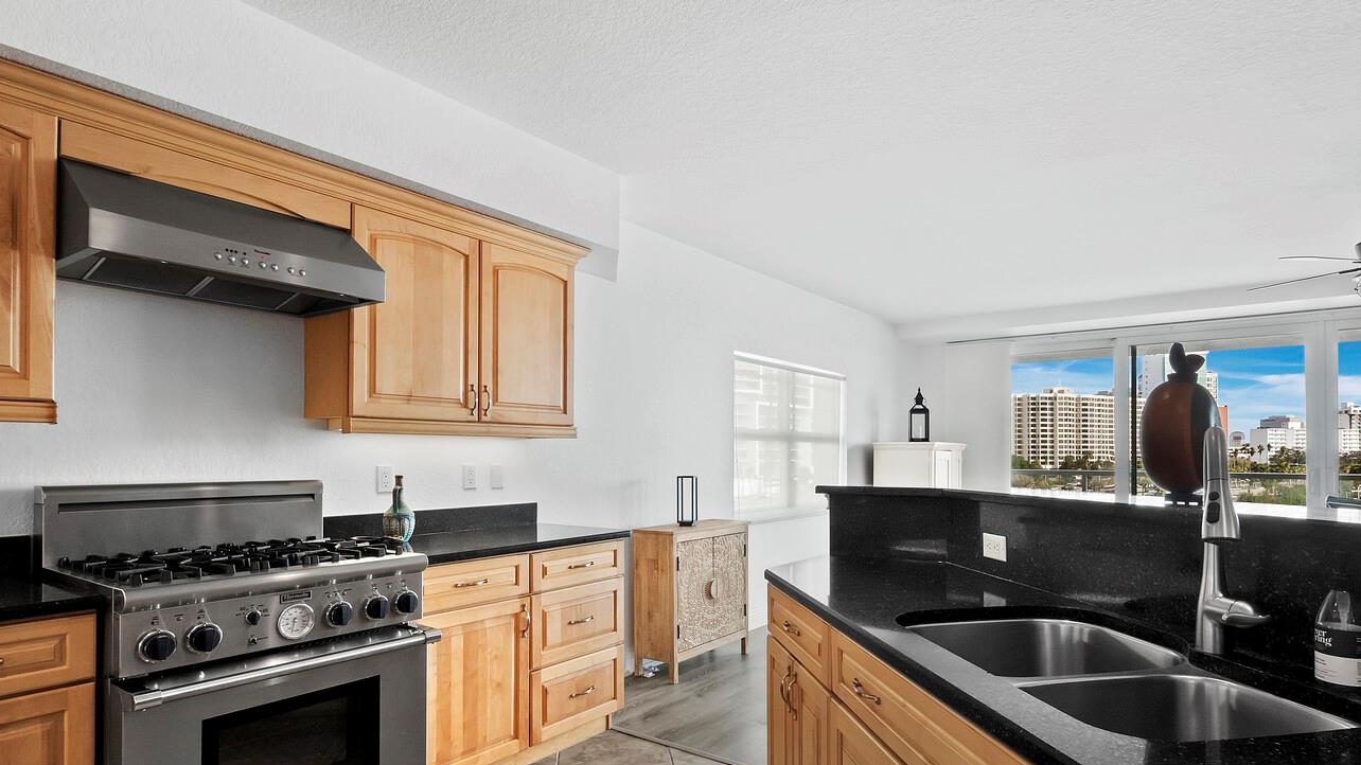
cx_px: 737
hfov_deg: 89.4
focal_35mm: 19
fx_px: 686
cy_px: 432
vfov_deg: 58.1
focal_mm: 7
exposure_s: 1/5
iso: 400
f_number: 11
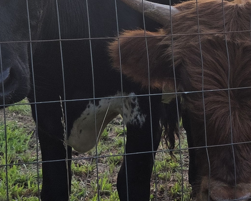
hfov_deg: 21.9
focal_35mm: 87
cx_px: 158
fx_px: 646
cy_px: 72
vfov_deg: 17.6
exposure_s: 1/633
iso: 25
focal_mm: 5.4
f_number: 1.8
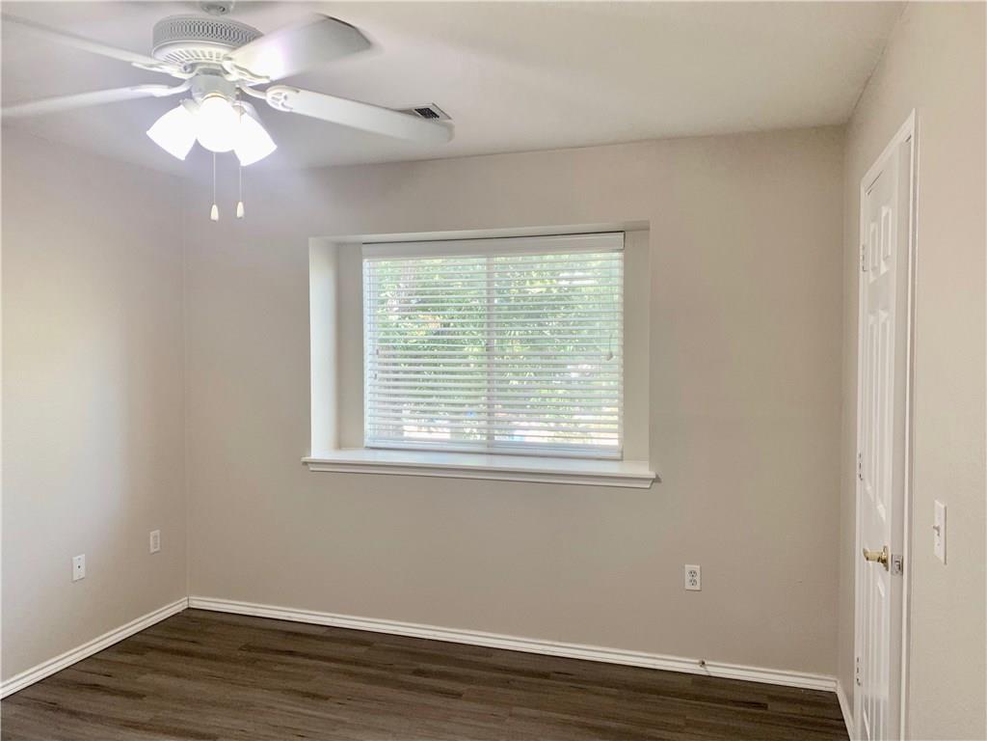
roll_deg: +0.2
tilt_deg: -3.0
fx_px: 741
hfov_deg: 67.3
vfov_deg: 53.1
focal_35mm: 26
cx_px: 494
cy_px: 370
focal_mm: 4.25
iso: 64
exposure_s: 1/60
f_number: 1.8
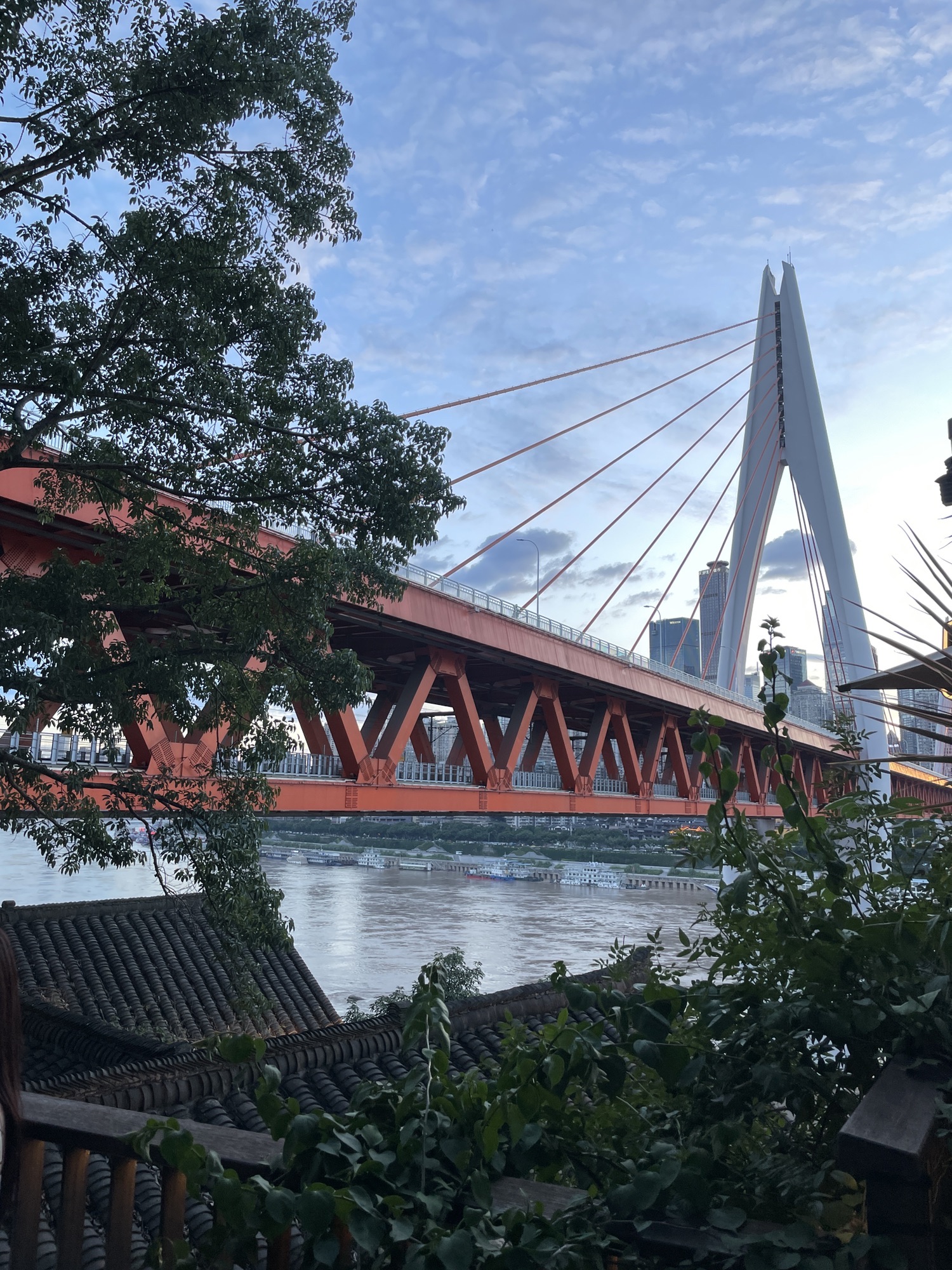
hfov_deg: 53.1
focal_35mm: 26
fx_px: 953
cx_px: 476
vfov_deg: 67.3
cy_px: 635
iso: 32
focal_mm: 4.2
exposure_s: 1/335
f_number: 1.6
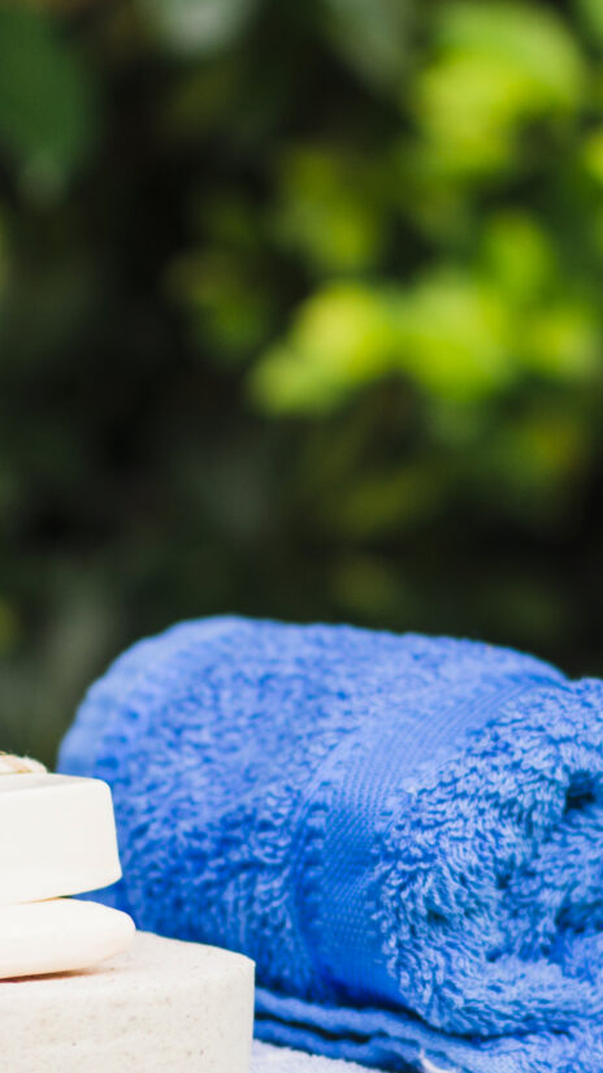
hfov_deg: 7.1
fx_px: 4851
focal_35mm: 171
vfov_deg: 12.5
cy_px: 912
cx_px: 707
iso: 100
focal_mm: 35
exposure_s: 1/400
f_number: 2.5
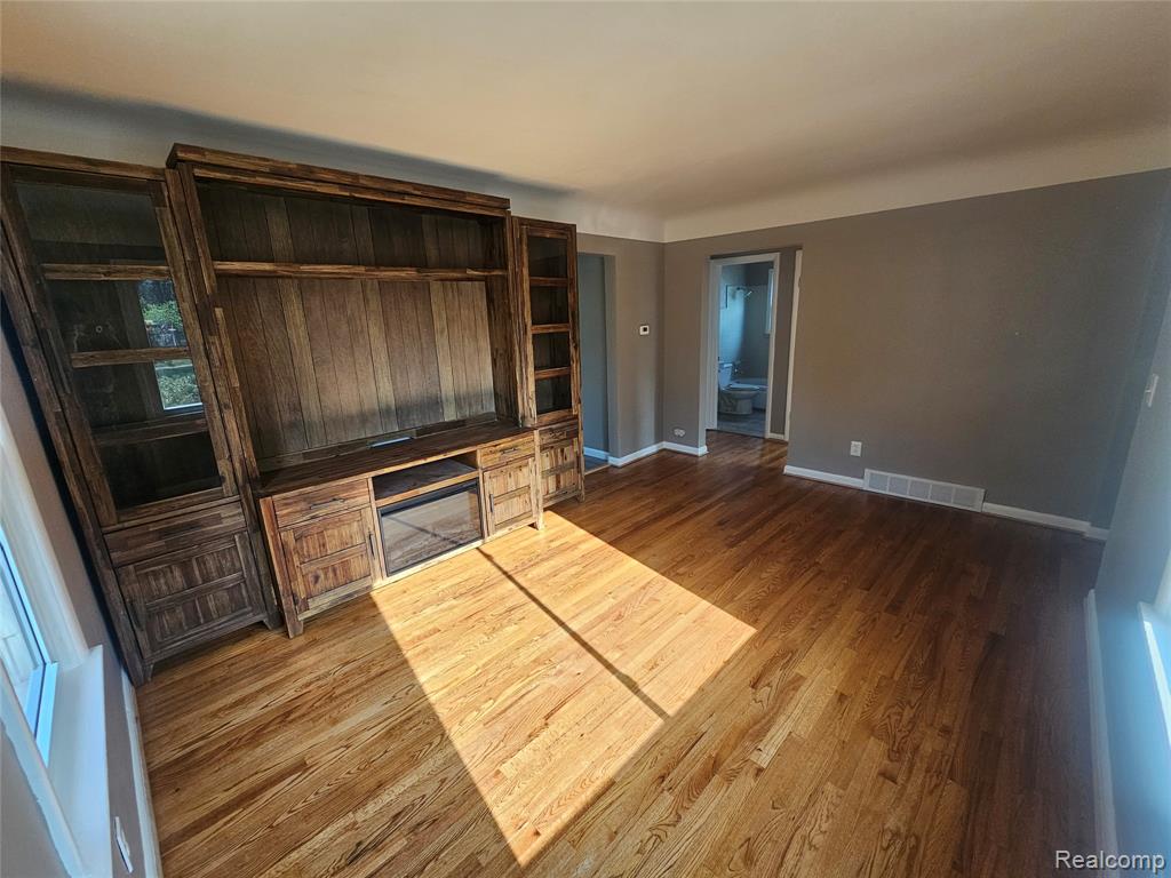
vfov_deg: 89.9
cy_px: 439
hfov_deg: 106.2
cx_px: 586
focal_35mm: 13
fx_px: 440
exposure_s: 1/207
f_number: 2.2
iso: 160
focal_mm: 2.2
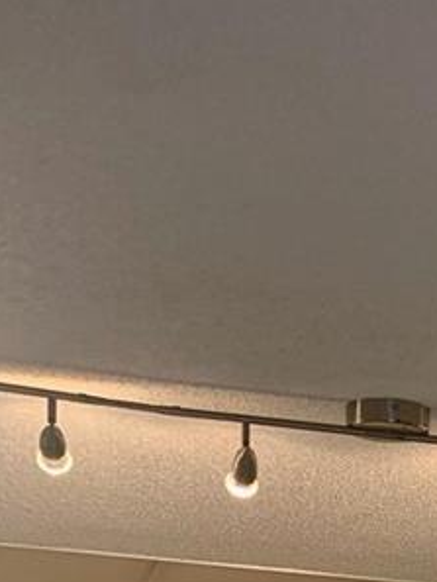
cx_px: 655
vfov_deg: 15.4
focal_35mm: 105
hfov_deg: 13.3
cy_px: 1129
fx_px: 1766
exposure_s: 1/60
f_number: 1.8
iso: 100
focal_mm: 4.25
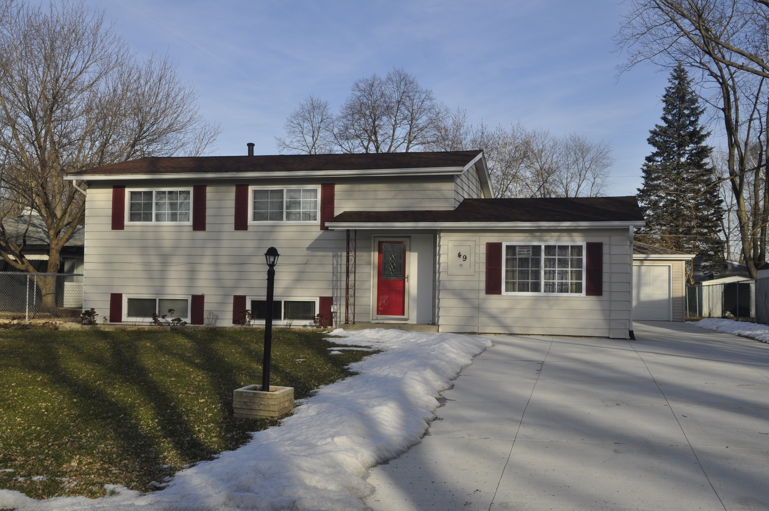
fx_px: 864
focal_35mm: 40
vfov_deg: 32.9
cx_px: 384
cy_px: 256
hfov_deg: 48.0
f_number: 14
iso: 200
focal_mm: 27
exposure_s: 1/200
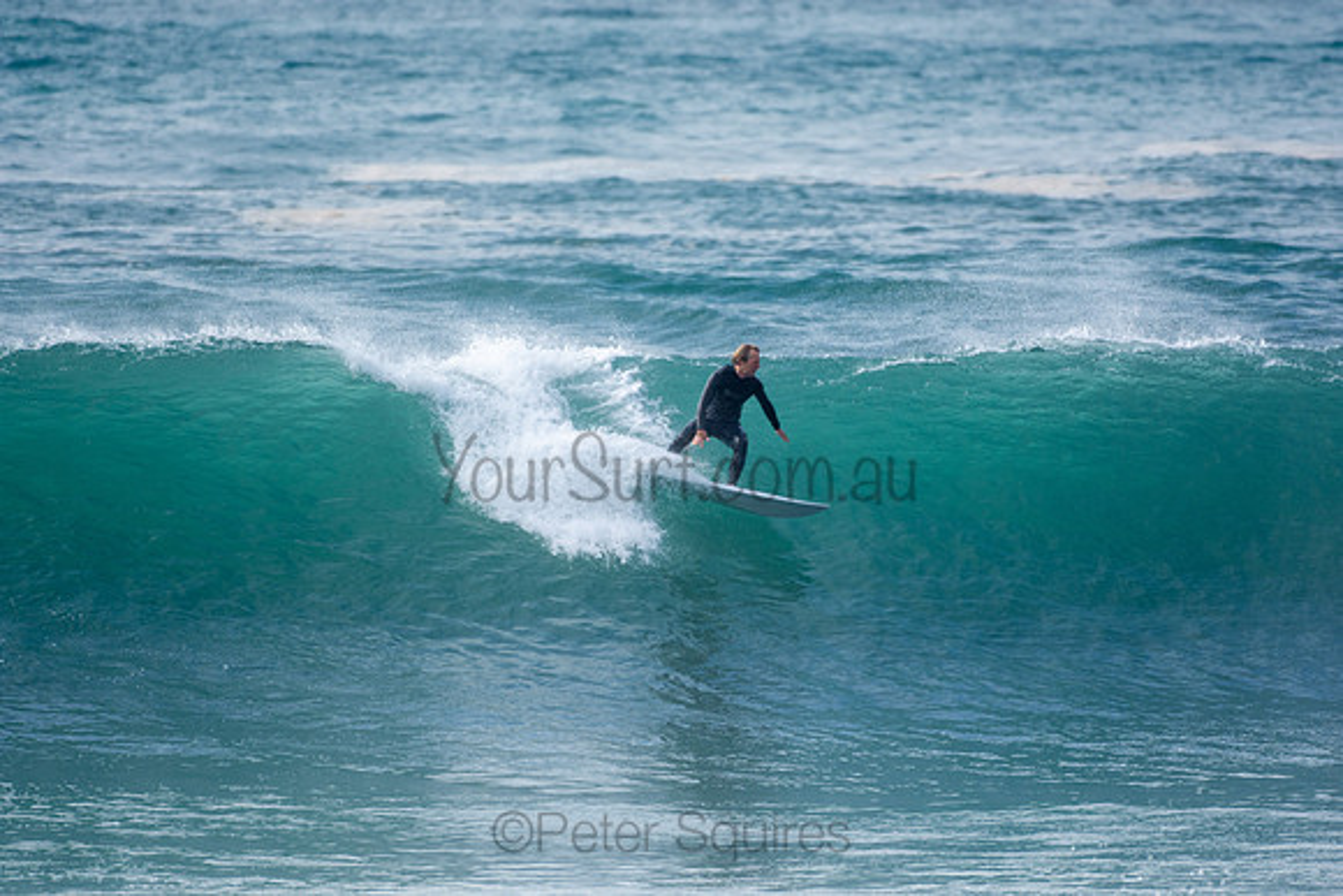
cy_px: 448
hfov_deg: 2.7
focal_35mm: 750
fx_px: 27984
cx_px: 672
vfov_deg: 1.8
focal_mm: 500
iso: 180
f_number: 5.6
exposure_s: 1/800
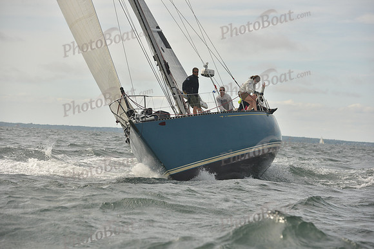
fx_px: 1403
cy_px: 124
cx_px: 187
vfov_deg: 10.2
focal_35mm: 135
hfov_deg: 15.2
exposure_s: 1/1000
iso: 320
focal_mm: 135
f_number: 5.6
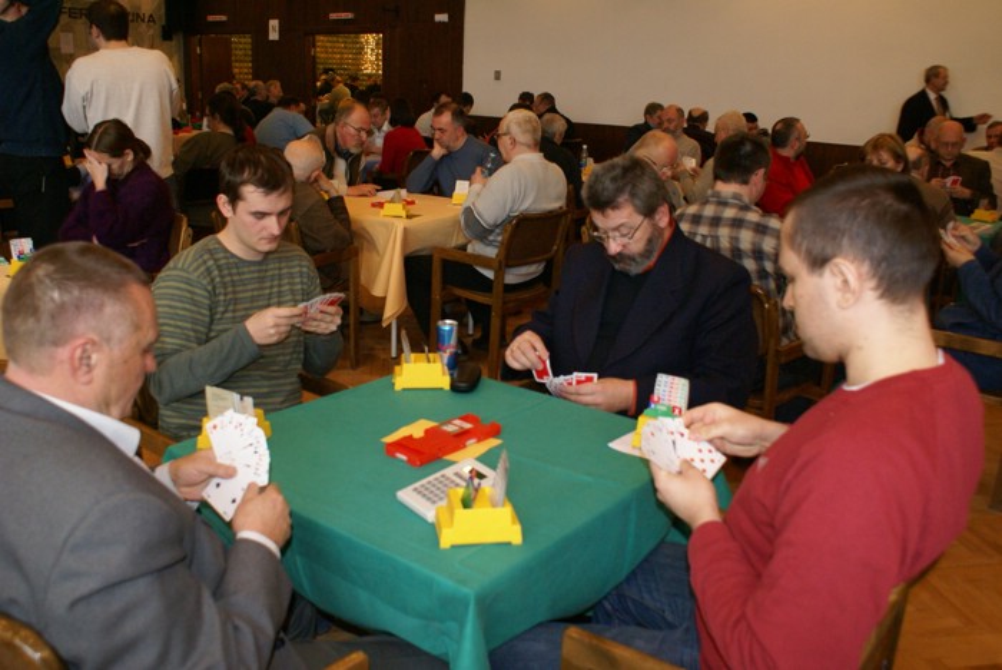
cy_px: 335
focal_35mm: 30
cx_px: 501
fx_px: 836
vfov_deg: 43.7
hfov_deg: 61.9
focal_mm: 20
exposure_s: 1/30
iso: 800
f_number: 4
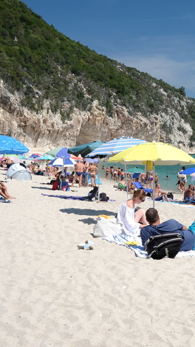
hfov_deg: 20.6
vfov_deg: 37.2
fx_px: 514
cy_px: 174
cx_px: 209
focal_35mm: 56
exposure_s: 1/110
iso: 200
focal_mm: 23
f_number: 8
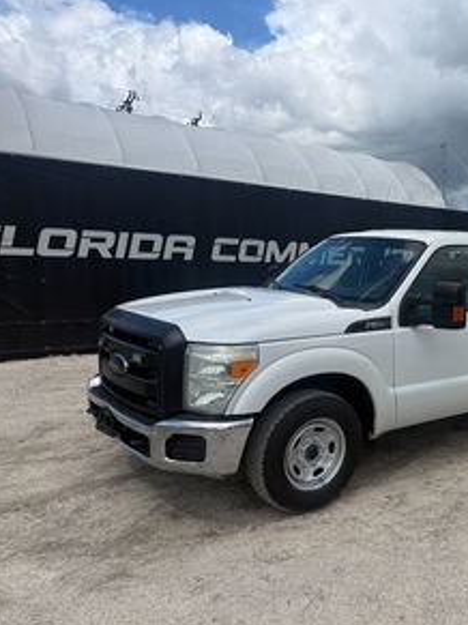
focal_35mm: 33
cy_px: 316
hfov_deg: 40.2
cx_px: 406
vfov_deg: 55.4
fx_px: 595
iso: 80
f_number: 1.78
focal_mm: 6.76
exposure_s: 1/7353
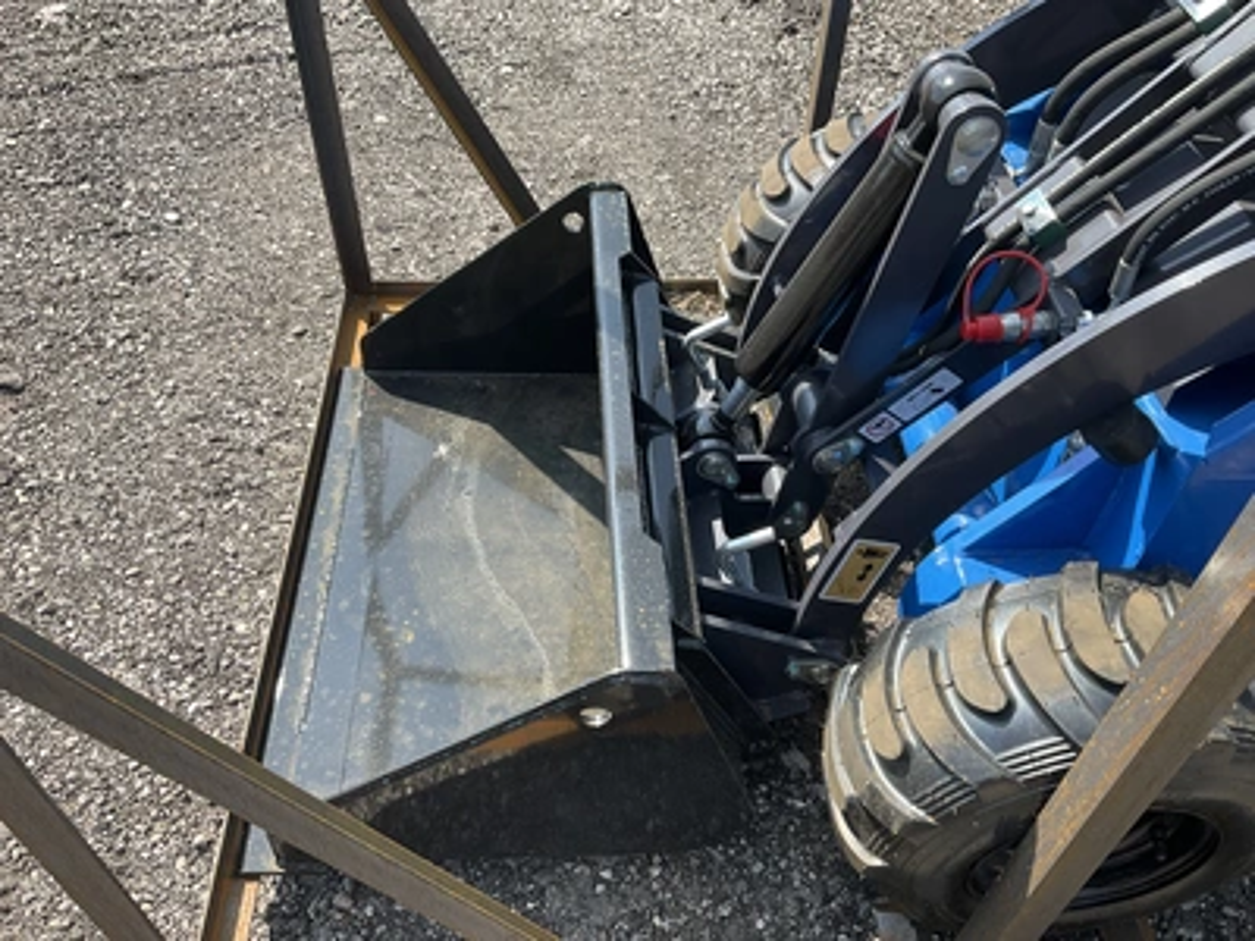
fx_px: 1051
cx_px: 628
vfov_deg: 48.2
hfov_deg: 61.7
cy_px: 470
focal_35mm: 29
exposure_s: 1/562
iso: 25
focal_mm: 3
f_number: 1.8
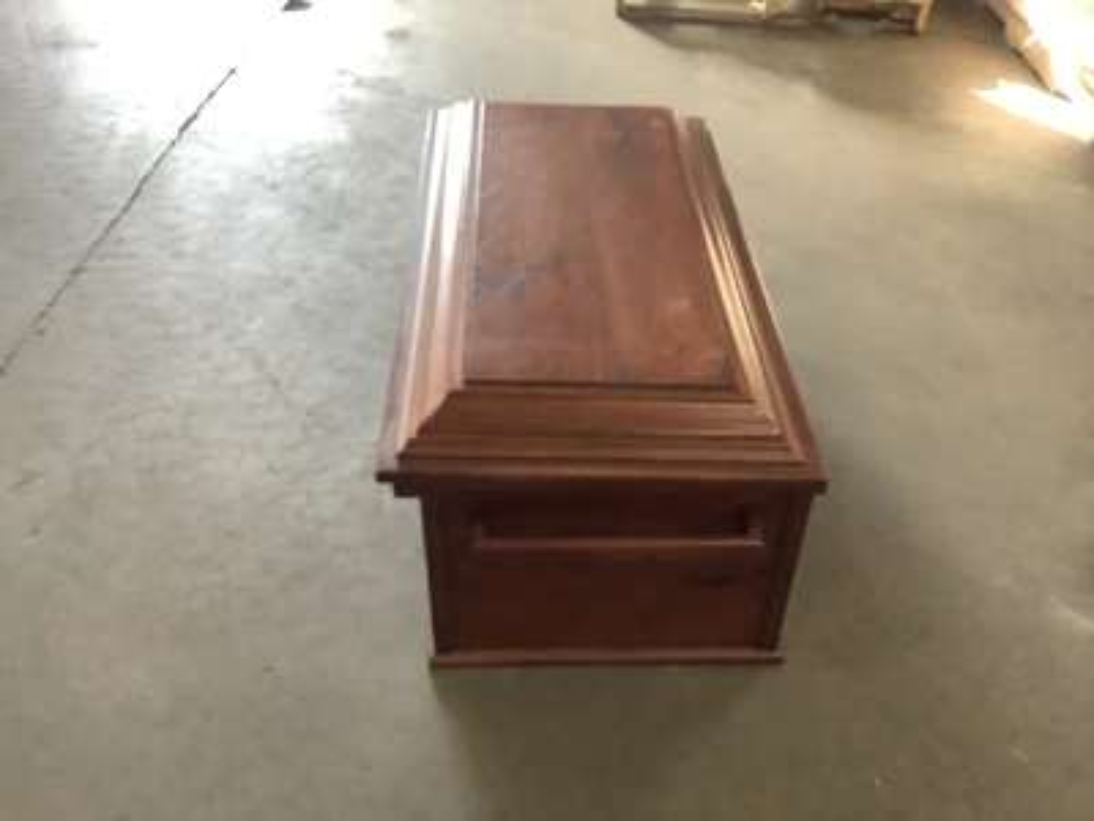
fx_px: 980
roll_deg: +0.2
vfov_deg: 45.4
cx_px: 547
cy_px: 410
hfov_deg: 58.4
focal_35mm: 31
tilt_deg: -39.6
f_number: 2.4
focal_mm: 3.3
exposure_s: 1/60
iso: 160
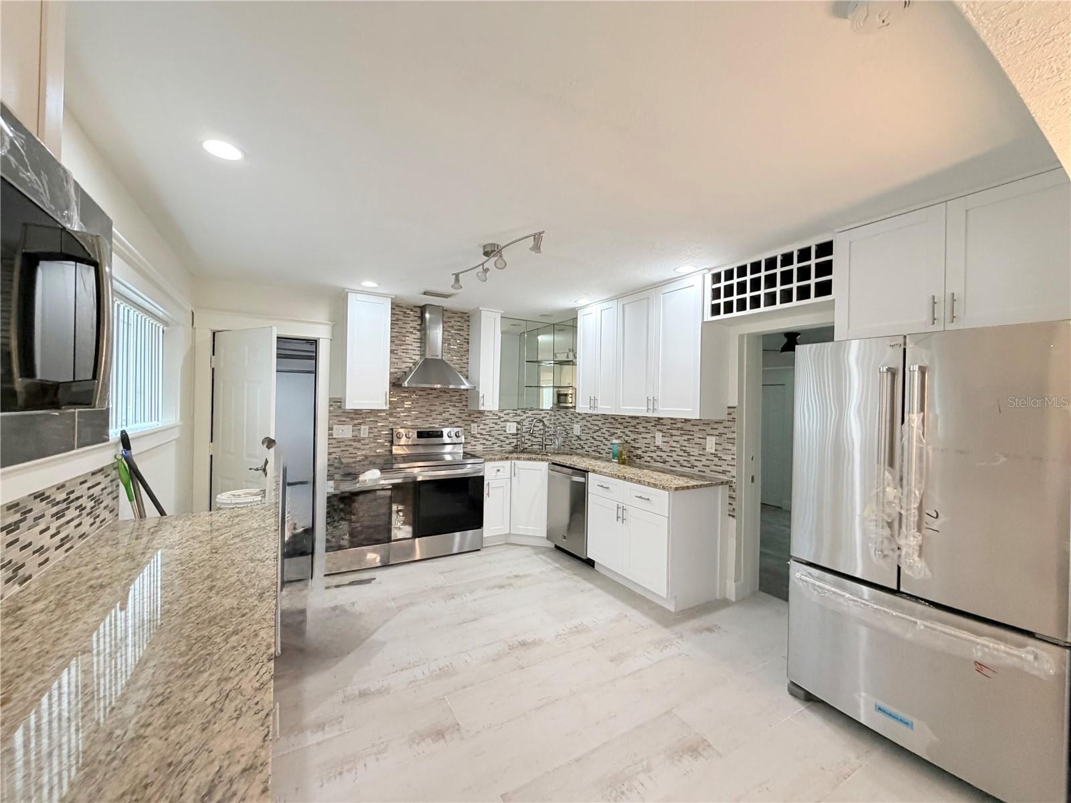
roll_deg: -1.0
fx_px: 433
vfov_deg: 85.7
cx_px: 536
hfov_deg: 102.1
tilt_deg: +0.0
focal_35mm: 14
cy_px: 402
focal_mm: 2.22
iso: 320
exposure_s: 1/120
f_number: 2.2
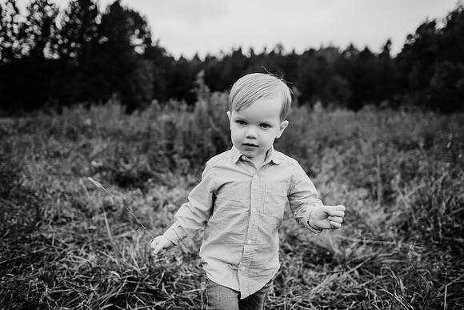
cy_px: 155
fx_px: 309
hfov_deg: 73.7
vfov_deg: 53.2
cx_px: 232
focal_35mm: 24
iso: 125
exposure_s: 1/800
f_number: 2.2
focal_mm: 24
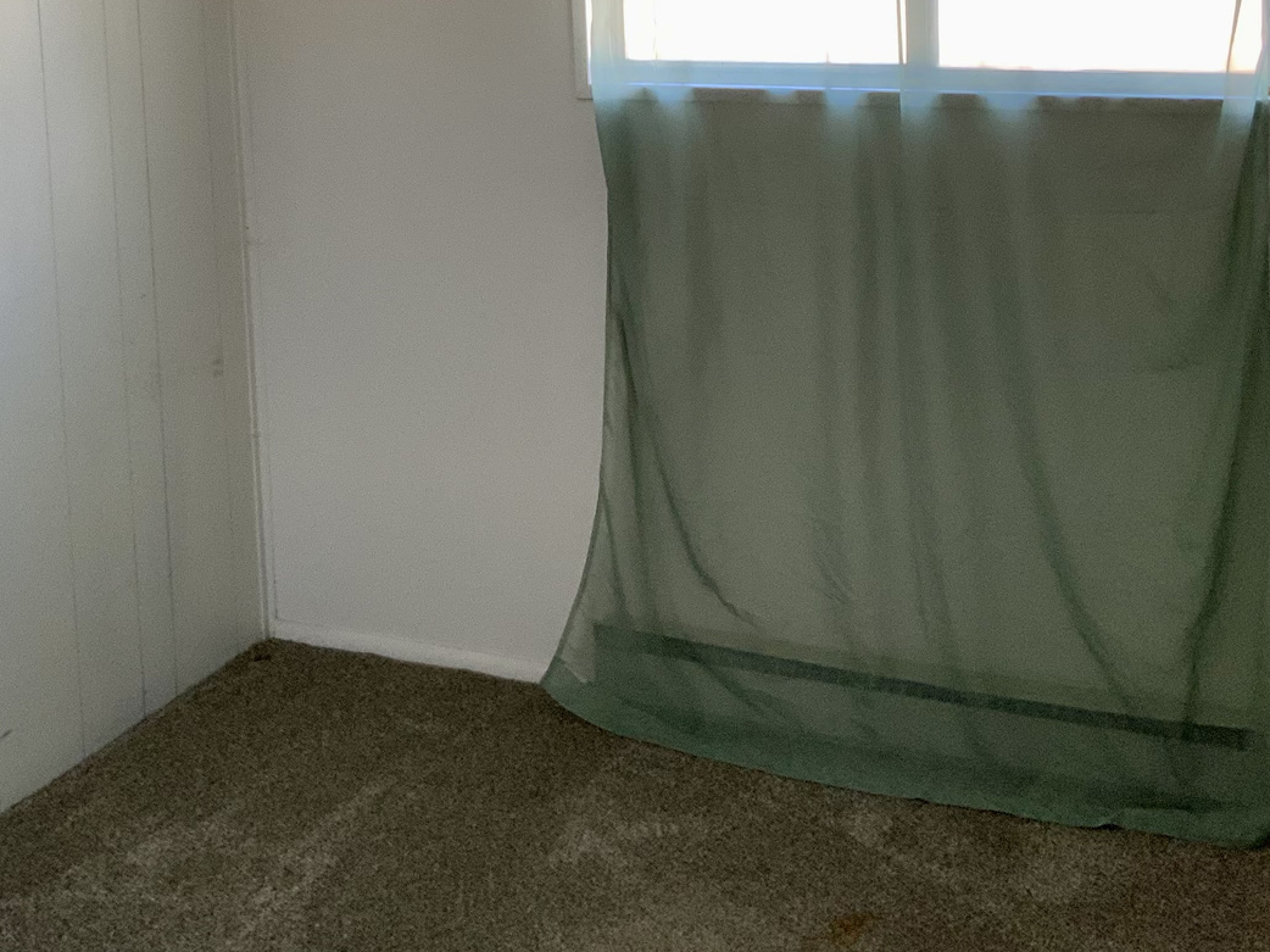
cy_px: 29
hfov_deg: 33.7
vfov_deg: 24.6
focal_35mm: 57
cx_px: 514
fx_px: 2091
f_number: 1.8
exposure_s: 1/60
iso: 64
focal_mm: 3
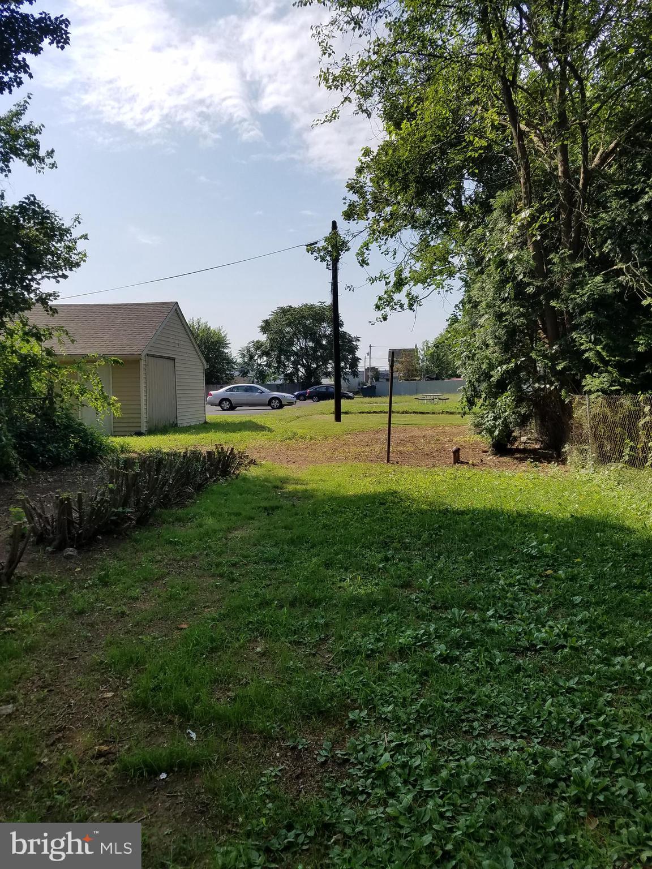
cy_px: 434
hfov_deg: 53.1
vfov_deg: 67.3
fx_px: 653
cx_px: 326
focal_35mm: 26
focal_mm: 4.2
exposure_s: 1/3472
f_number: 1.7
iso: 50
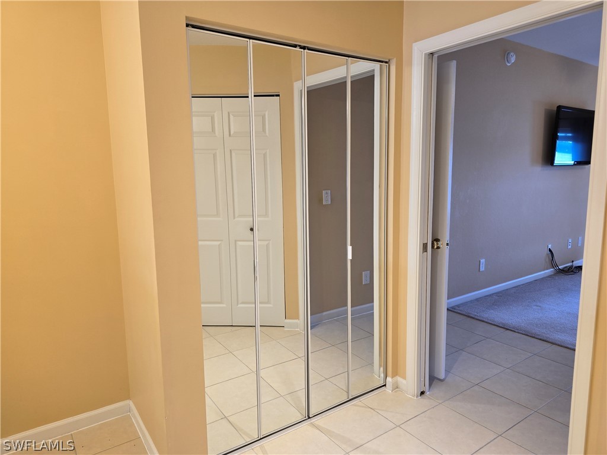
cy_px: 228
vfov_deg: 58.9
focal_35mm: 23
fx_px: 403
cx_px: 304
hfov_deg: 73.9
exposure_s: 1/120
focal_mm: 6.3
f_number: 1.7
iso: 100
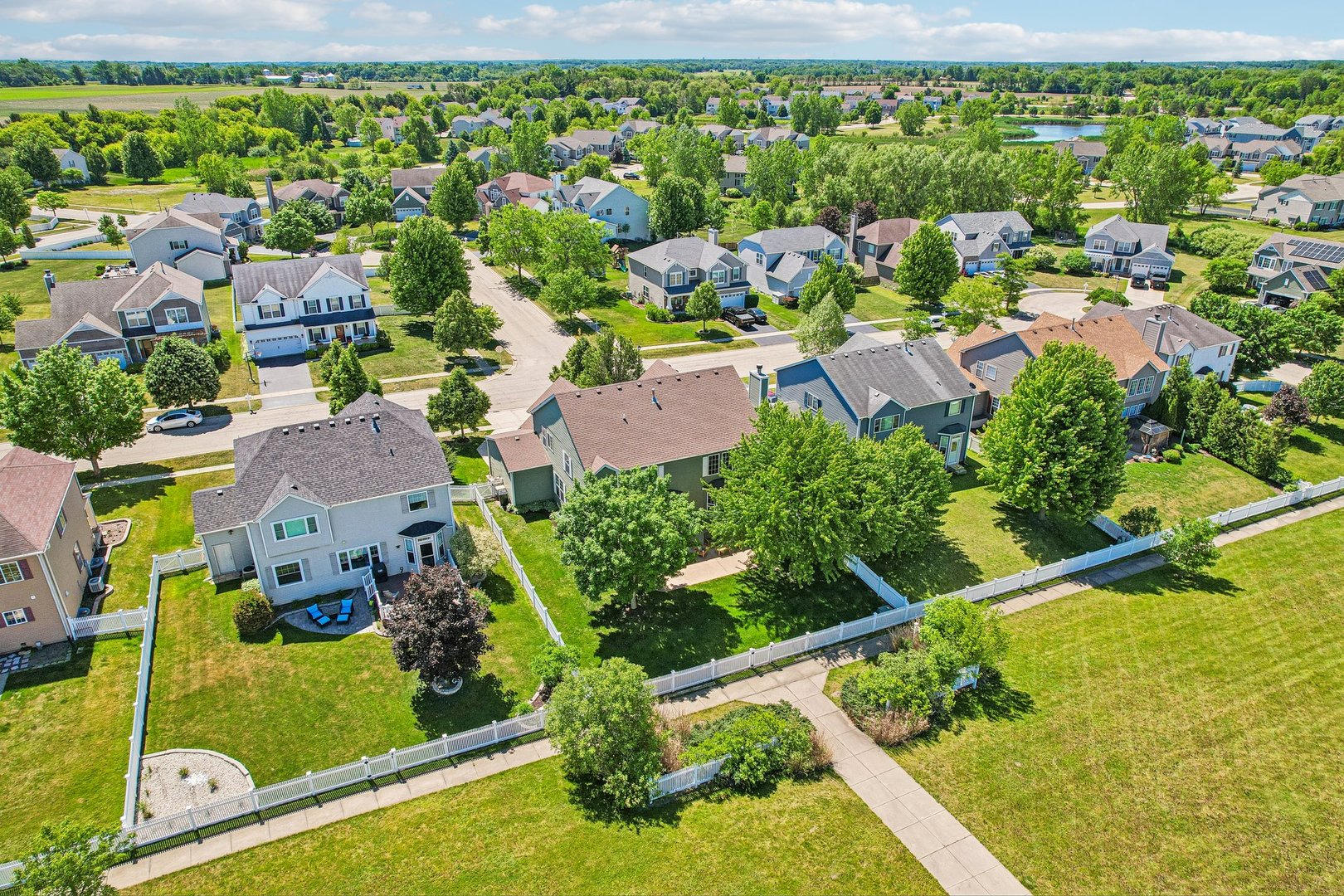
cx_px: 672
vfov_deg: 57.2
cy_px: 448
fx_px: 821
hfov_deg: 78.6
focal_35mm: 22
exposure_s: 1/2000
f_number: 2.8
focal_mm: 8.4
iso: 140
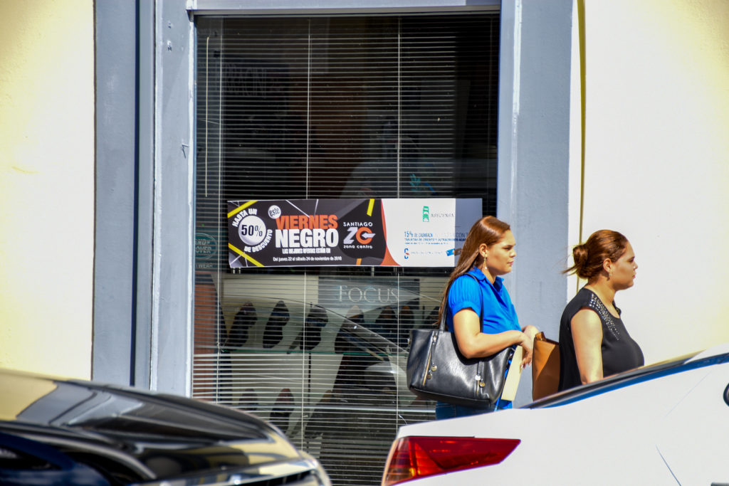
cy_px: 243
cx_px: 364
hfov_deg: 13.0
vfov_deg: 8.7
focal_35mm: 158
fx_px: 3190
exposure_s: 1/320
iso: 160
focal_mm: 105
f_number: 5.6
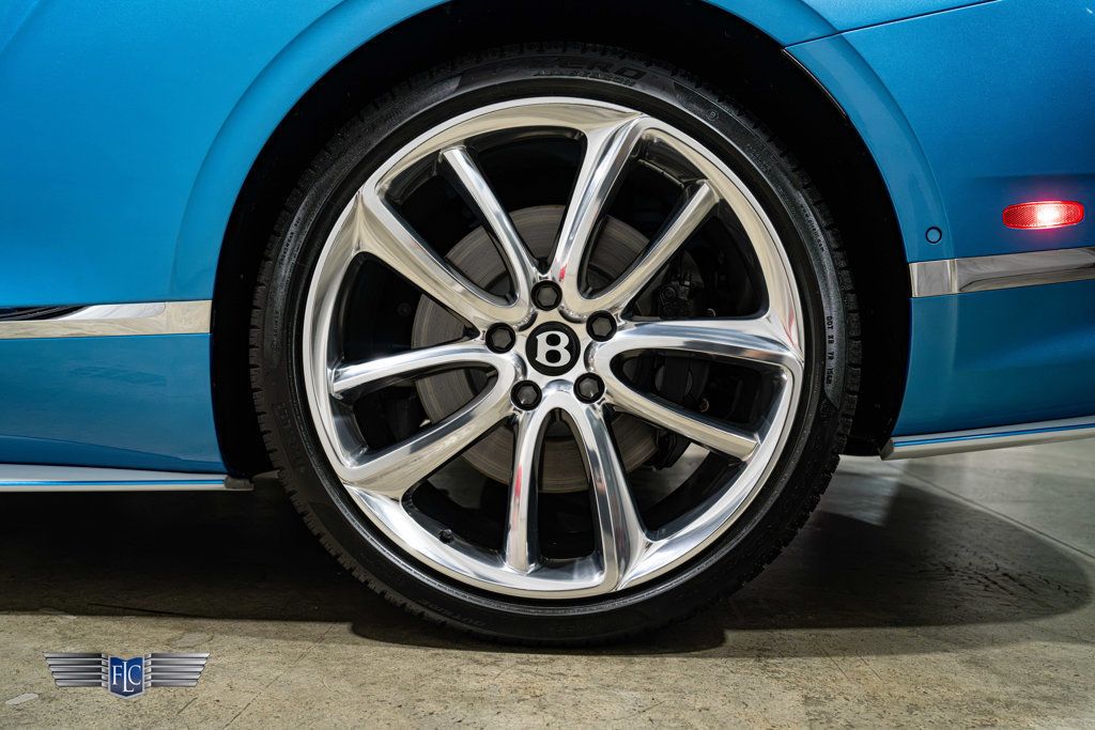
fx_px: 1004
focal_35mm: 33
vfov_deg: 40.0
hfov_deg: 57.2
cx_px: 548
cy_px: 365
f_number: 4.5
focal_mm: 33
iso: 1600
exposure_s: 1/50
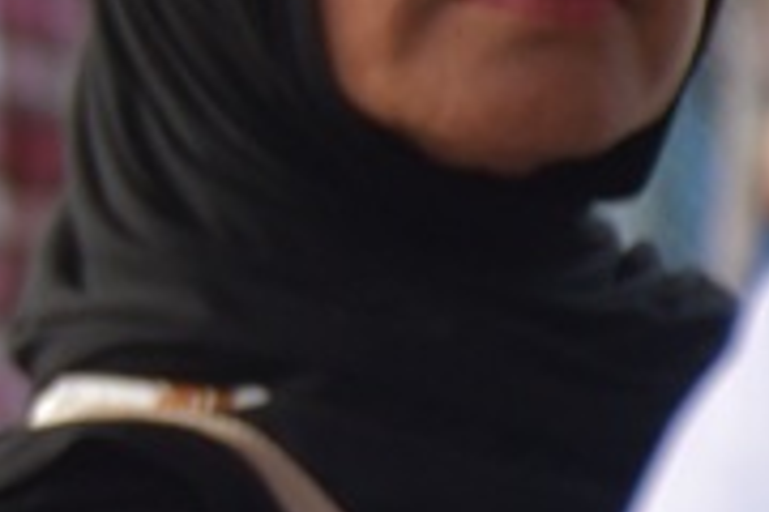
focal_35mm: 711
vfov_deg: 1.9
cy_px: 299
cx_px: -1102
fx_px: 15187
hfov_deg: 2.9
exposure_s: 1/125
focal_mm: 95
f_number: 5.3
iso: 1000
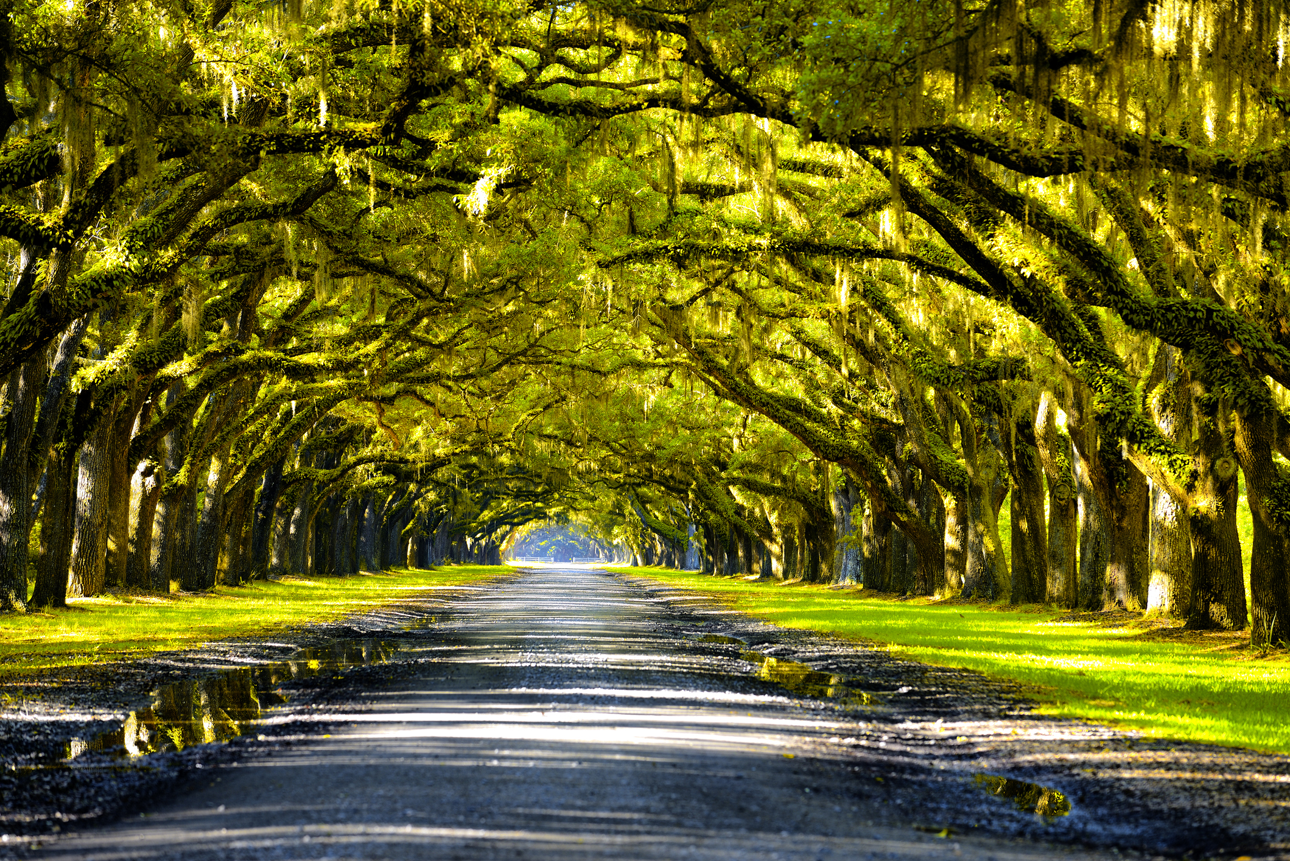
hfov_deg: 10.3
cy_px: 430
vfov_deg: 6.9
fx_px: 7168
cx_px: 645
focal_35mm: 200
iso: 100
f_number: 8
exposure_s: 1/8
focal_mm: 200
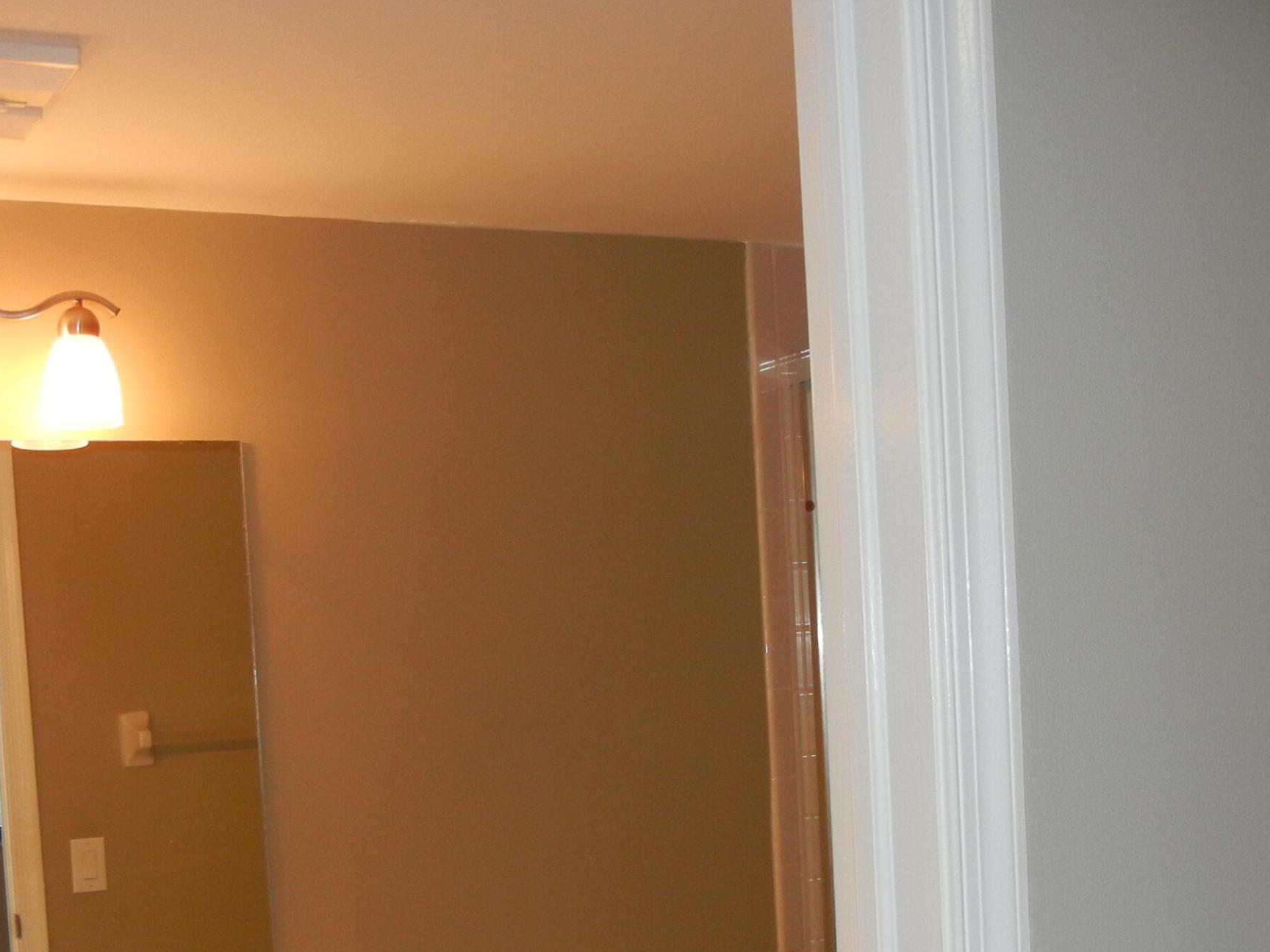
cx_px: 467
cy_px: 772
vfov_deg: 28.4
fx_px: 1834
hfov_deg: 37.9
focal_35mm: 50
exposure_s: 1/30
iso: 200
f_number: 3.5
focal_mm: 5.4
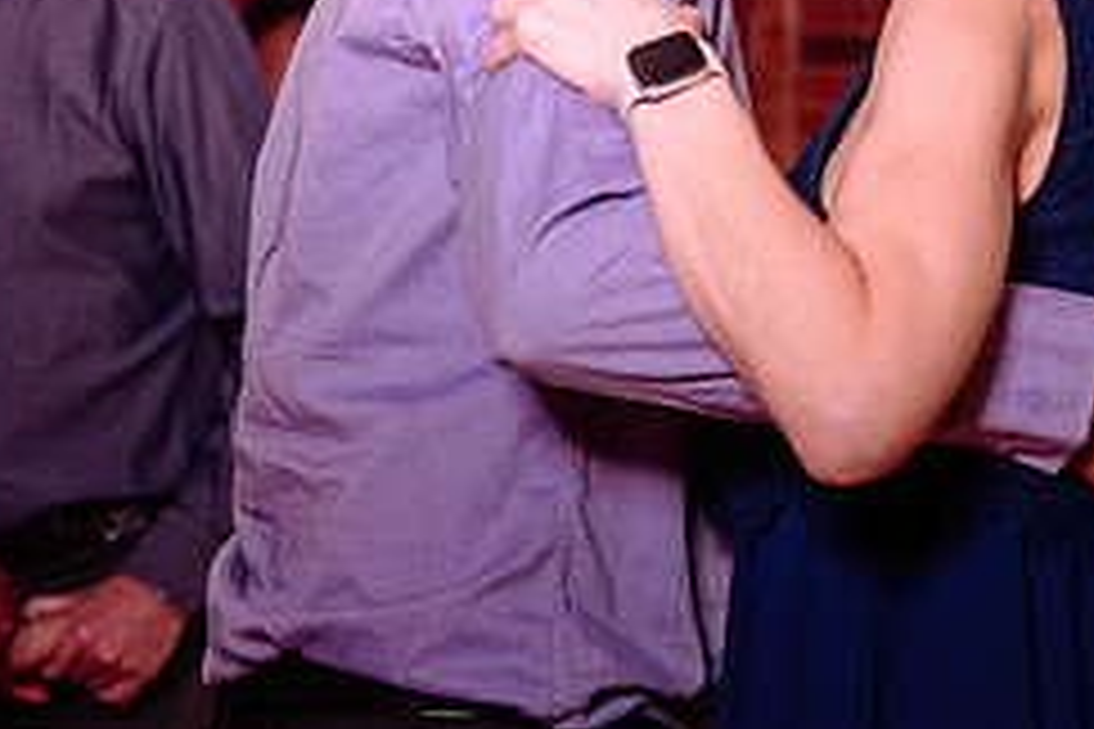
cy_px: 248
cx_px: 519
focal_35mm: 144
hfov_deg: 14.3
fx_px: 4376
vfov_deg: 9.5
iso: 1000
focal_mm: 52
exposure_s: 1/125
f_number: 3.5
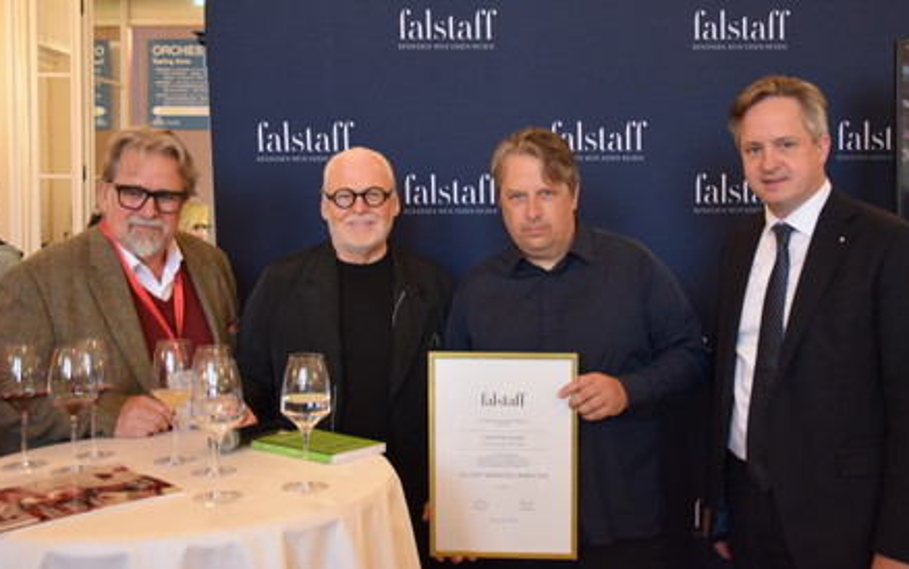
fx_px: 1080
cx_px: 506
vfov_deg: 29.4
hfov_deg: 45.6
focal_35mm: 44
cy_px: 229
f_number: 4
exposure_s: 1/60
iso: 1800
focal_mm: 25
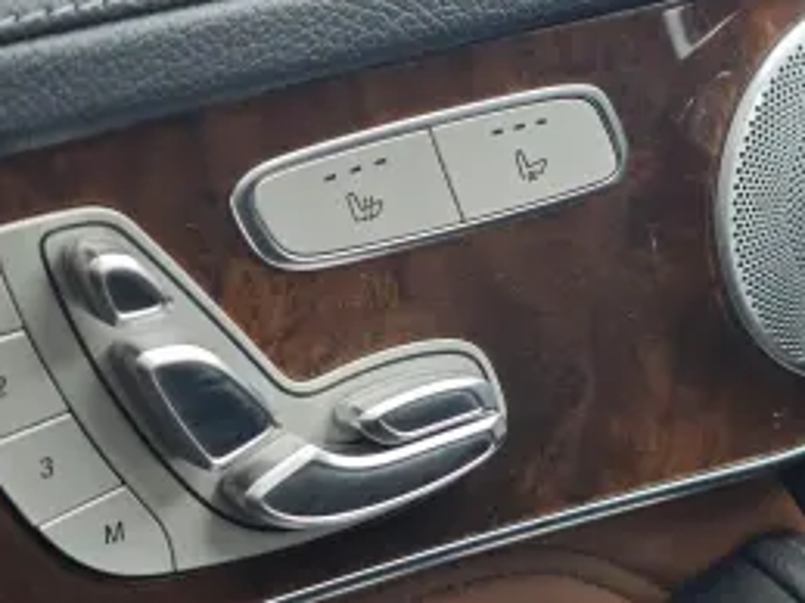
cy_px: 230
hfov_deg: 30.3
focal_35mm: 64
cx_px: 448
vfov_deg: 22.9
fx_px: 1488
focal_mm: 6.55
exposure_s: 1/193
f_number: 1.6
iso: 50
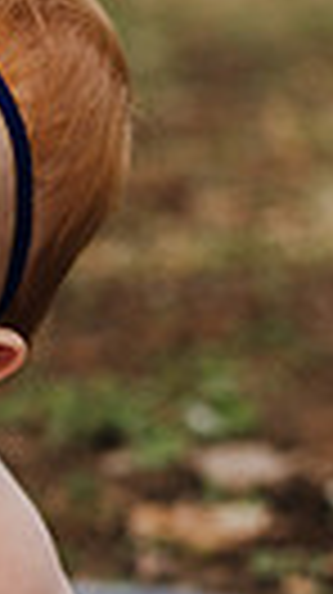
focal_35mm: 179
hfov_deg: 6.6
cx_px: -238
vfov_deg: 12.0
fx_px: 2817
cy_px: 360
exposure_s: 1/500
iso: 400
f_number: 2.8
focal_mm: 50
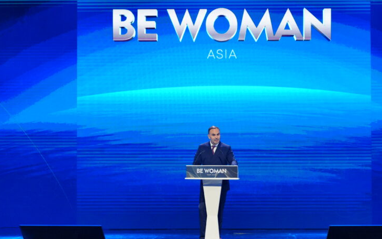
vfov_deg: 10.1
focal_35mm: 130
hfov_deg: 16.1
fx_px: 1353
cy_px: 122
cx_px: 225
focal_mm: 107
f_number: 2.8
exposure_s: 1/400
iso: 1600
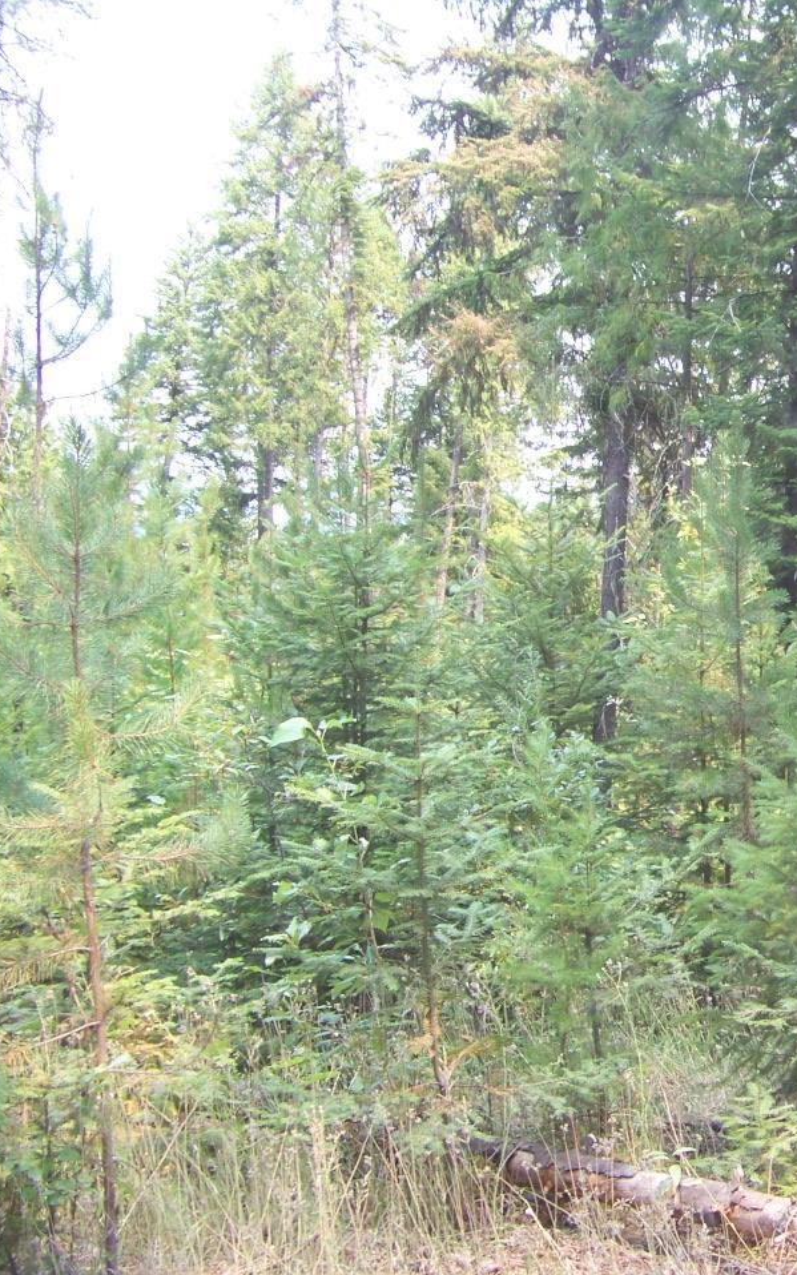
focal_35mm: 51
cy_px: 638
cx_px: 846
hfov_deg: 23.9
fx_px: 1772
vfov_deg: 39.6
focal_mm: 5.85
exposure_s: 1/100
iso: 64
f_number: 2.8
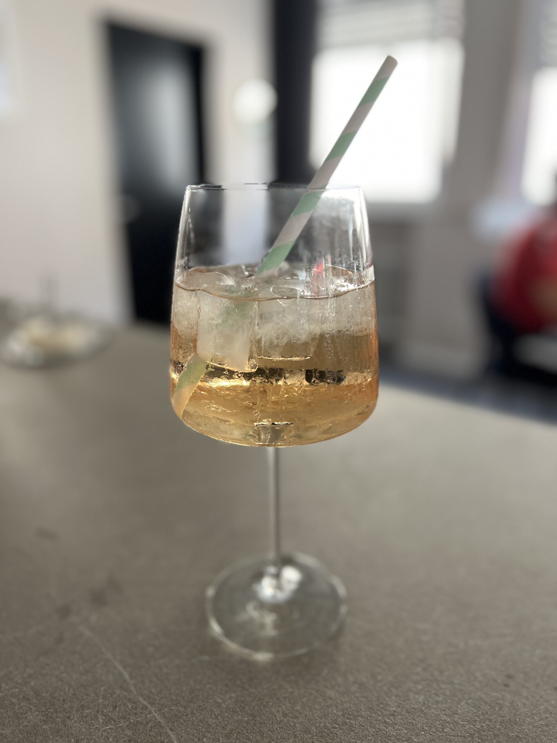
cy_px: 372
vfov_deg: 67.3
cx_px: 278
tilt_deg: -19.2
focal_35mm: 26
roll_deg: -0.1
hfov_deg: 53.1
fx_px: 558
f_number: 1.5
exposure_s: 1/121
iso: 80
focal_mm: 5.7
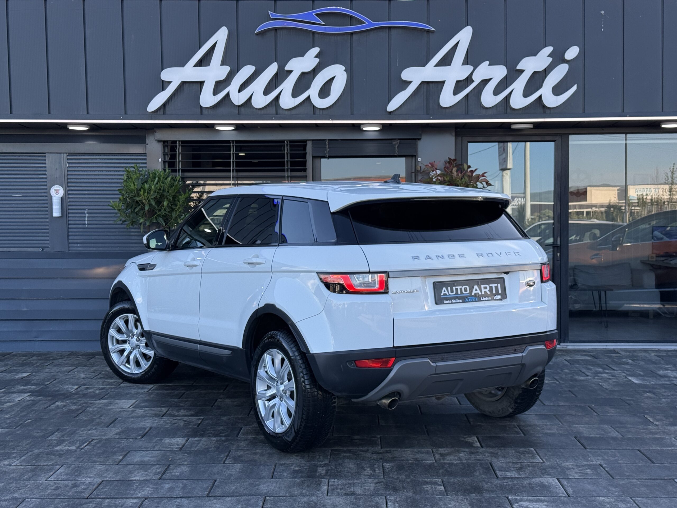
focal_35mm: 48
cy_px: 254
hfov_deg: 39.7
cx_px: 338
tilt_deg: -1.2
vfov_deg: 30.3
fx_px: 939
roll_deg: +0.4
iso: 64
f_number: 1.78
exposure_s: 1/754
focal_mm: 6.76
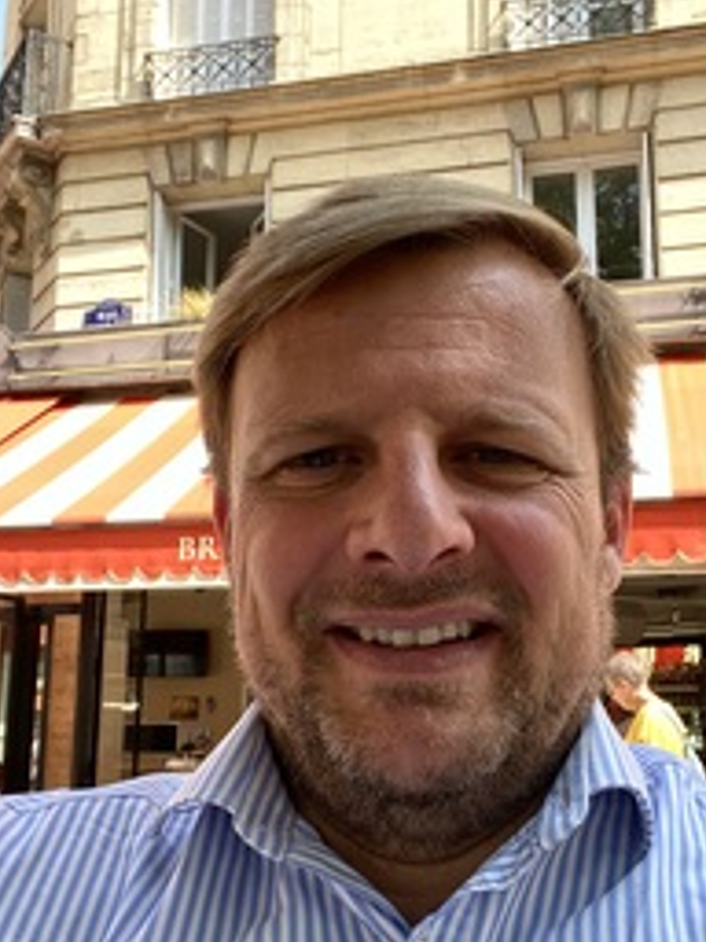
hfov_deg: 35.1
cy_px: 511
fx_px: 1115
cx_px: 373
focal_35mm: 41
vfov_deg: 45.7
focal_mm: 2.71
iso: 32
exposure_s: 1/122
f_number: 2.2
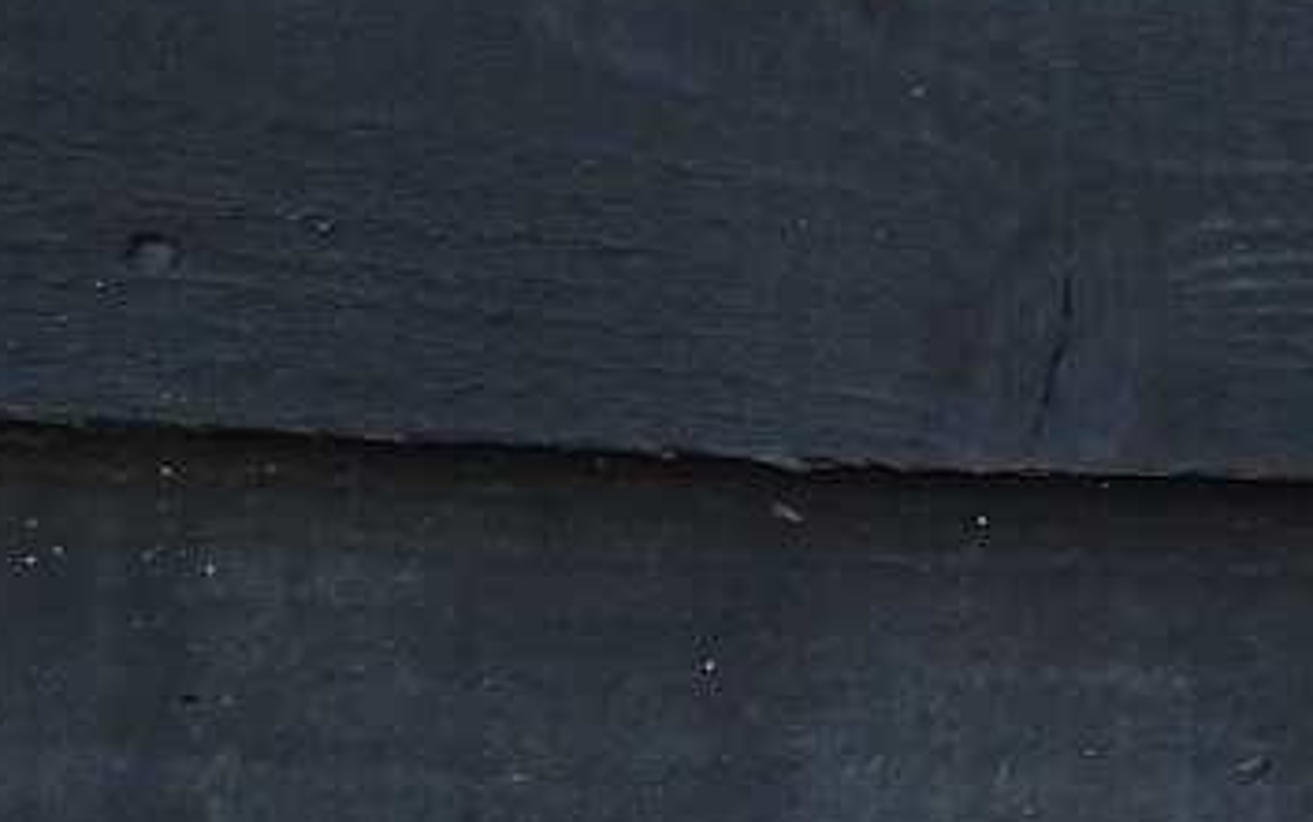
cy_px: 141
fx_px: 11349
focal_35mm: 317
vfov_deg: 4.1
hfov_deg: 6.5
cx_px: 1897
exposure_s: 1/125
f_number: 4.1
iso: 200
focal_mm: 15
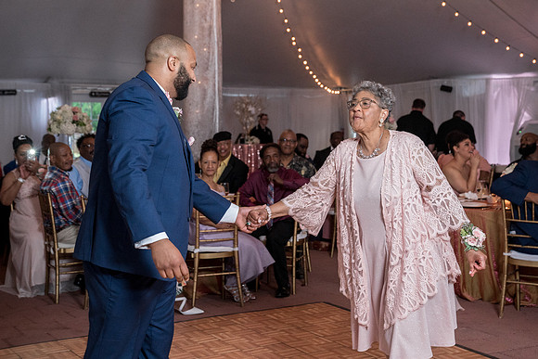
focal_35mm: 59
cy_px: 136
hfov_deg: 34.1
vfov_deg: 23.1
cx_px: 279
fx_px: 878
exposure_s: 1/200
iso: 2000
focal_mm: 46
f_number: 4
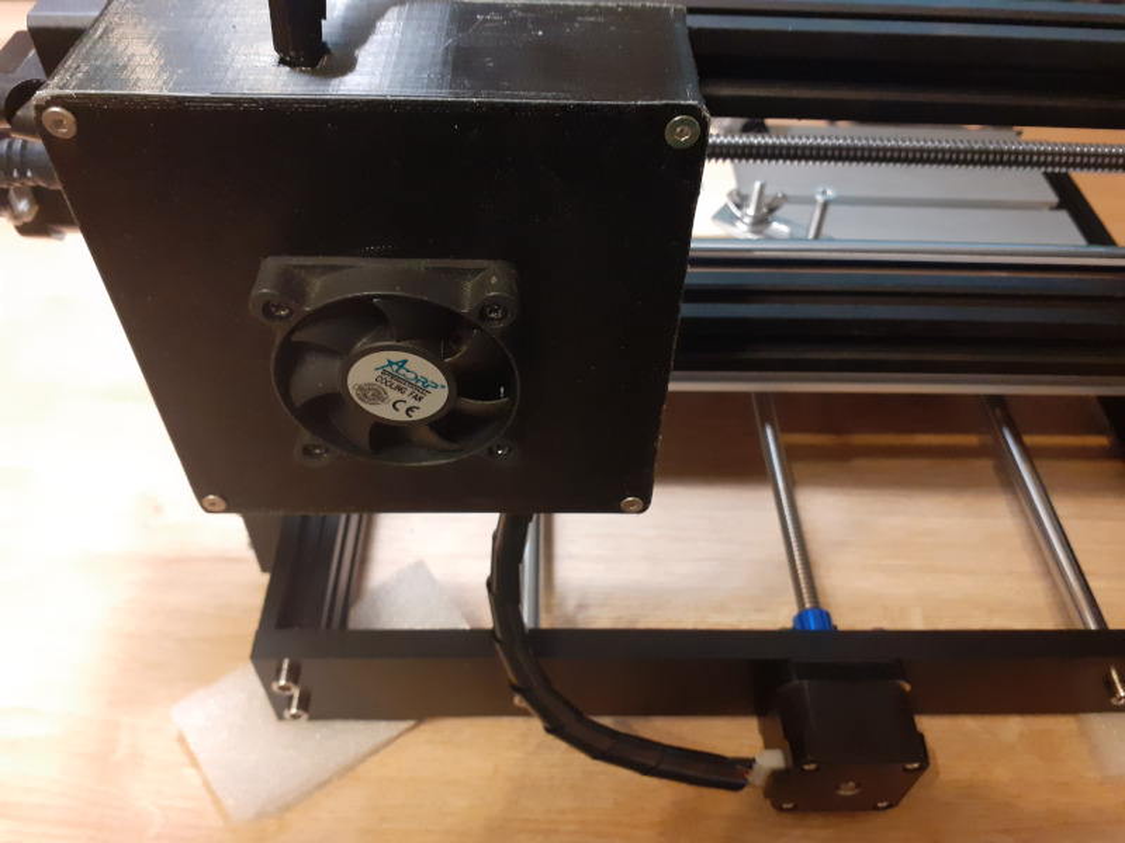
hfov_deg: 65.3
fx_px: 877
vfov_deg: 51.4
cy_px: 422
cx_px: 562
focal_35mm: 27
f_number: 1.9
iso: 250
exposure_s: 1/25
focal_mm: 3.6
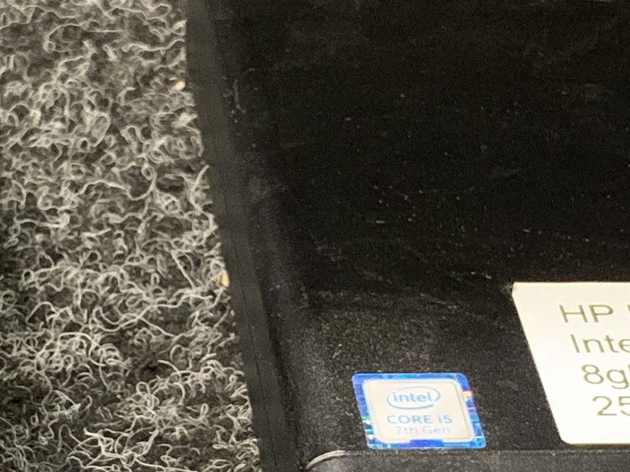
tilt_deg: -37.0
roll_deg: -4.2
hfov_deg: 15.0
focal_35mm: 131
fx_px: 2384
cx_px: 195
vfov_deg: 11.3
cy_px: 330
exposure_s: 1/31
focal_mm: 4.25
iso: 400
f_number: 1.8
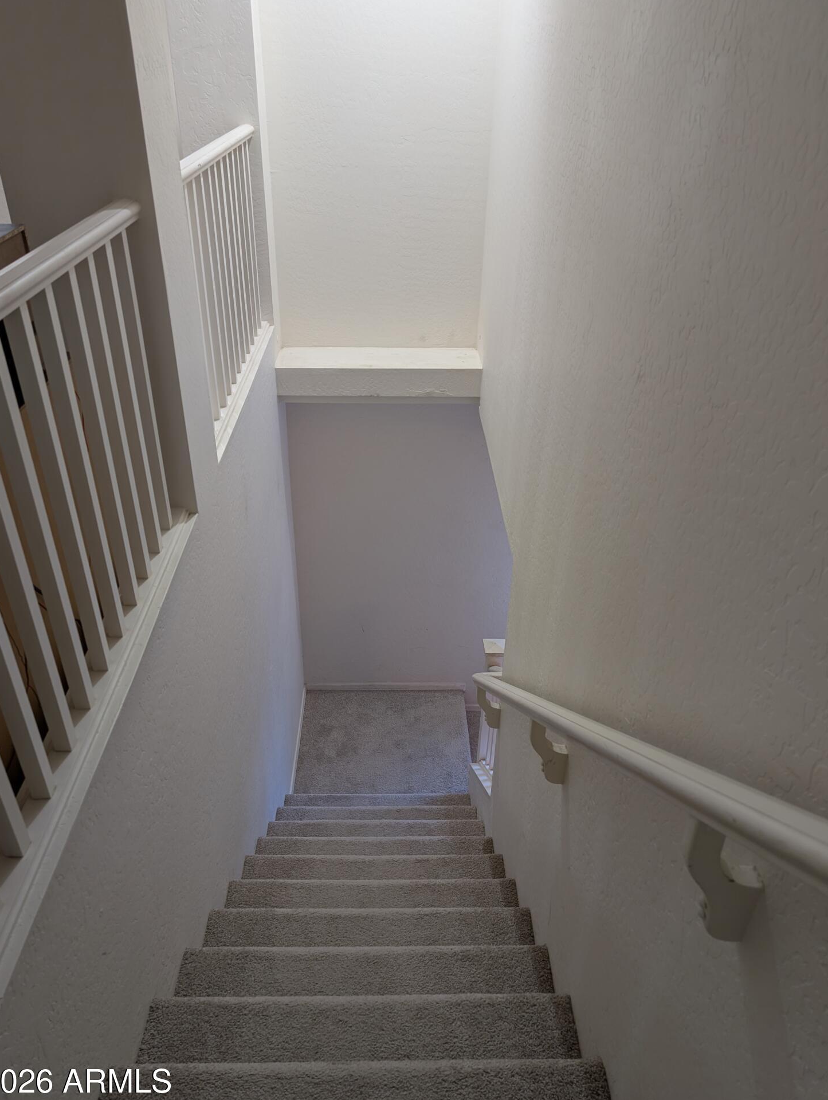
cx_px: 410
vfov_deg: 69.3
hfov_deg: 55.0
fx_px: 796
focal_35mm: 25
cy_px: 561
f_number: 1.68
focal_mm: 6.9
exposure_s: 1/40
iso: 155
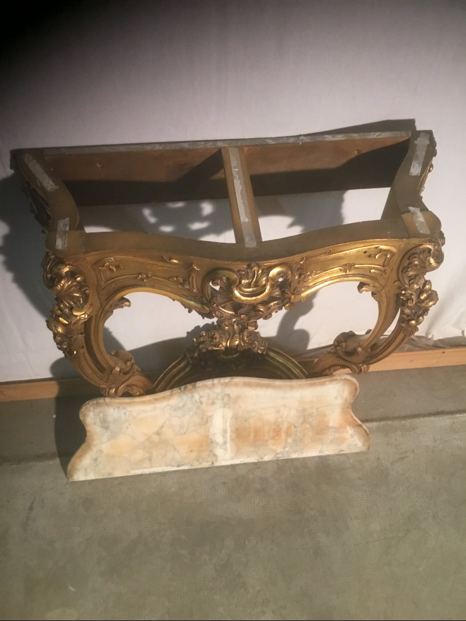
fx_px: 556
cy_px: 310
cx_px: 233
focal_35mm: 31
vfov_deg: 58.4
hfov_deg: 45.4
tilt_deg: -54.4
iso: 160
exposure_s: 1/33
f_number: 2.4
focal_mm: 3.3
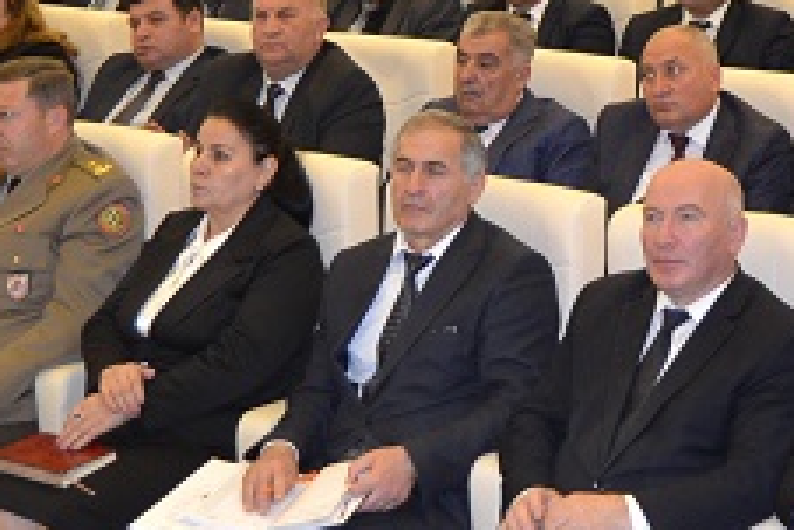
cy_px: -97
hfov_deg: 19.8
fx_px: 2224
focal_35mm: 101
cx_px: 727
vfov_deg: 13.3
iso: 640
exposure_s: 1/60
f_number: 3.5
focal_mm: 19
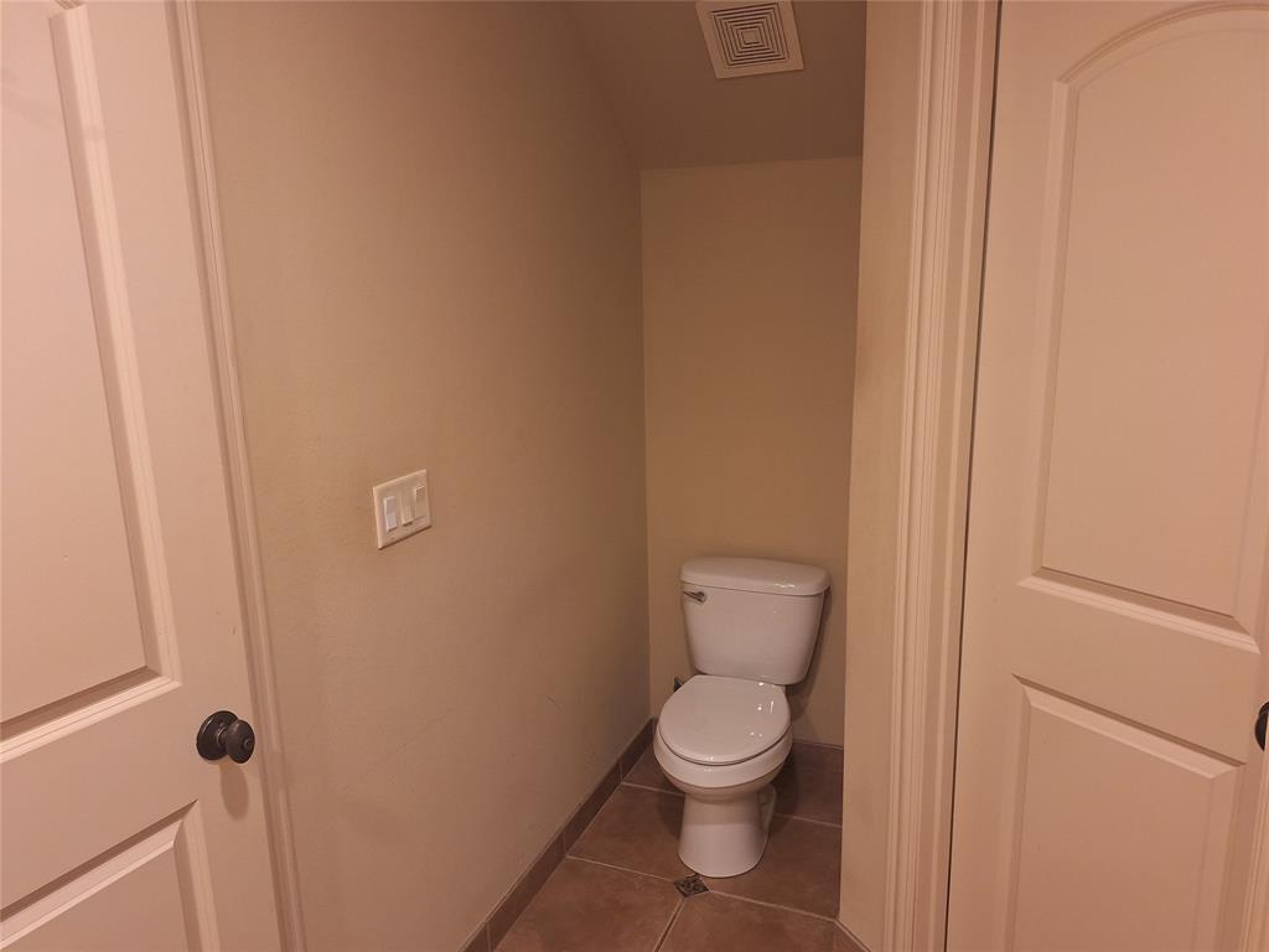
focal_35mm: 23
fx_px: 843
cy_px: 476
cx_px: 634
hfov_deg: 73.9
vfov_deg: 58.9
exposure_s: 1/40
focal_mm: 5.54
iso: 200
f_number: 1.8
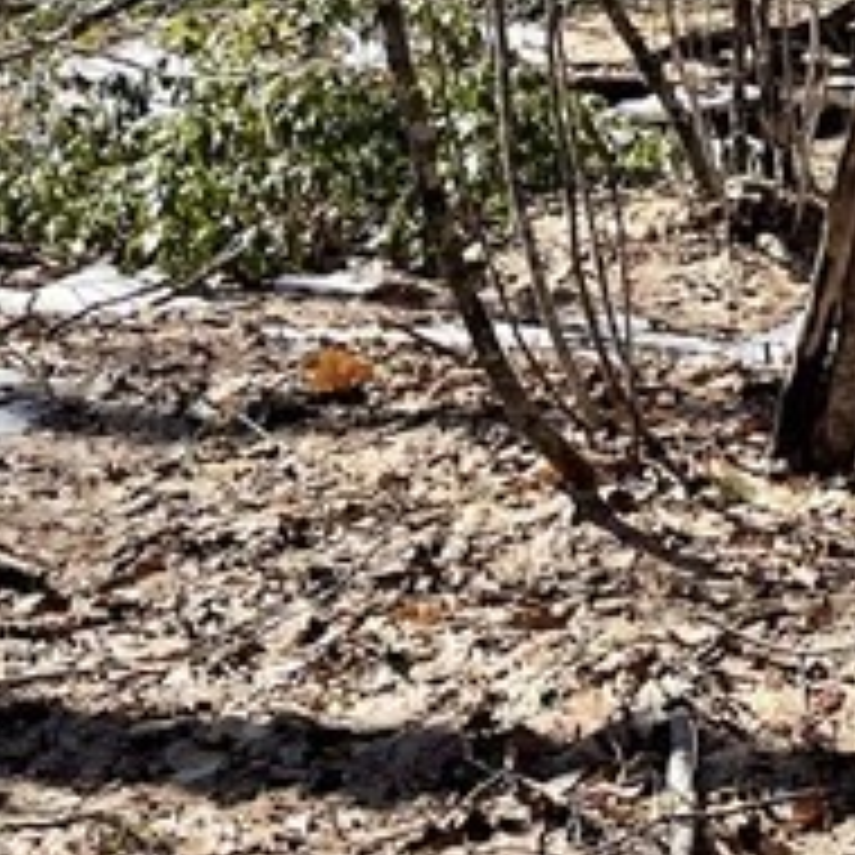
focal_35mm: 124
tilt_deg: +0.9
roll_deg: -0.5
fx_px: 3465
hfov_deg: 13.9
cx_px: 828
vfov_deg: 13.4
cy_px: -328
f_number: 1.6
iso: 32
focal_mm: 5.1
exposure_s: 1/1642
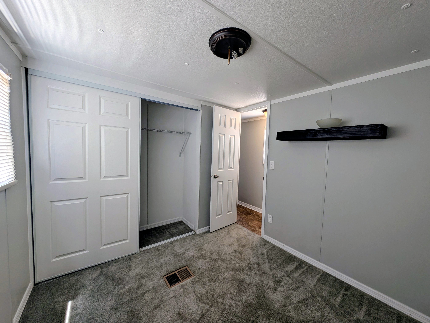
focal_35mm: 12
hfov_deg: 110.5
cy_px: 162
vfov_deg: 94.6
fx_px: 149
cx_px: 215
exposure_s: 1/36.4
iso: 39
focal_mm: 2.23
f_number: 1.95
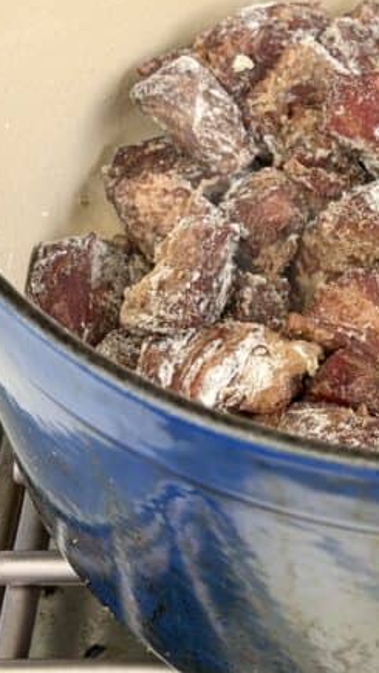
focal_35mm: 123
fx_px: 2195
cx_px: 500
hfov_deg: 9.7
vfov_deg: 17.2
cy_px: 93
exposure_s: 1/147
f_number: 1.78
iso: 64
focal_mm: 6.76
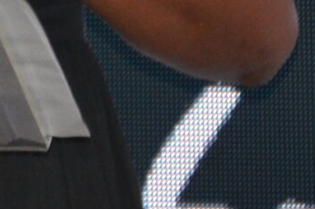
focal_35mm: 1504
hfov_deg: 1.4
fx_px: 13142
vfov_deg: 0.9
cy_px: -388
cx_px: -110
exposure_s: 1/60
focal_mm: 140
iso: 800
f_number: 5.6
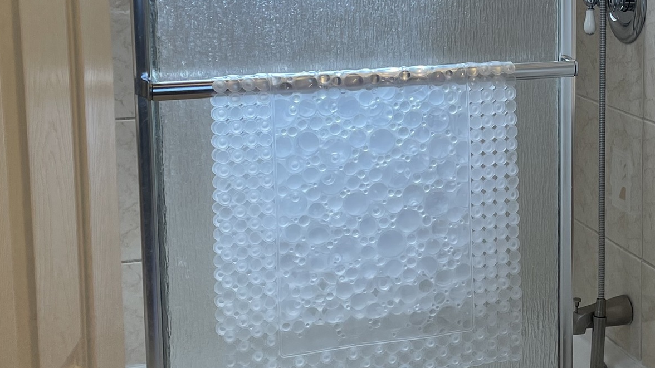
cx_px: 547
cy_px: 58
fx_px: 1285
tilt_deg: -7.0
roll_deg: +0.0
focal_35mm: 74
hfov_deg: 27.9
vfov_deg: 16.2
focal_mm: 4.2
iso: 32
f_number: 1.6
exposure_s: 1/155
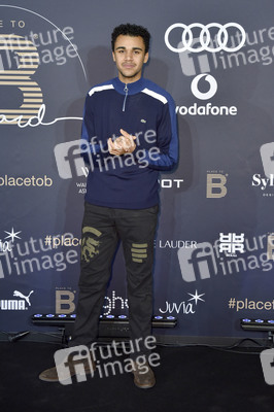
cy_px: 206
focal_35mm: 48
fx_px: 549
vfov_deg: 41.1
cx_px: 137
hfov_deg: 28.0
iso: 1250
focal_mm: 48
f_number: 6.3
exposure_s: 1/250
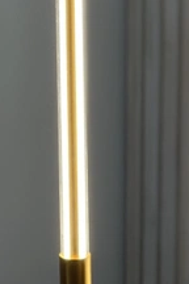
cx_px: 119
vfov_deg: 8.6
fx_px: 1866
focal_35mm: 237
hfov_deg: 5.8
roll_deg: -0.4
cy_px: 18
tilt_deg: -9.6
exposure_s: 1/100
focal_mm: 9
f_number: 2.8
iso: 100
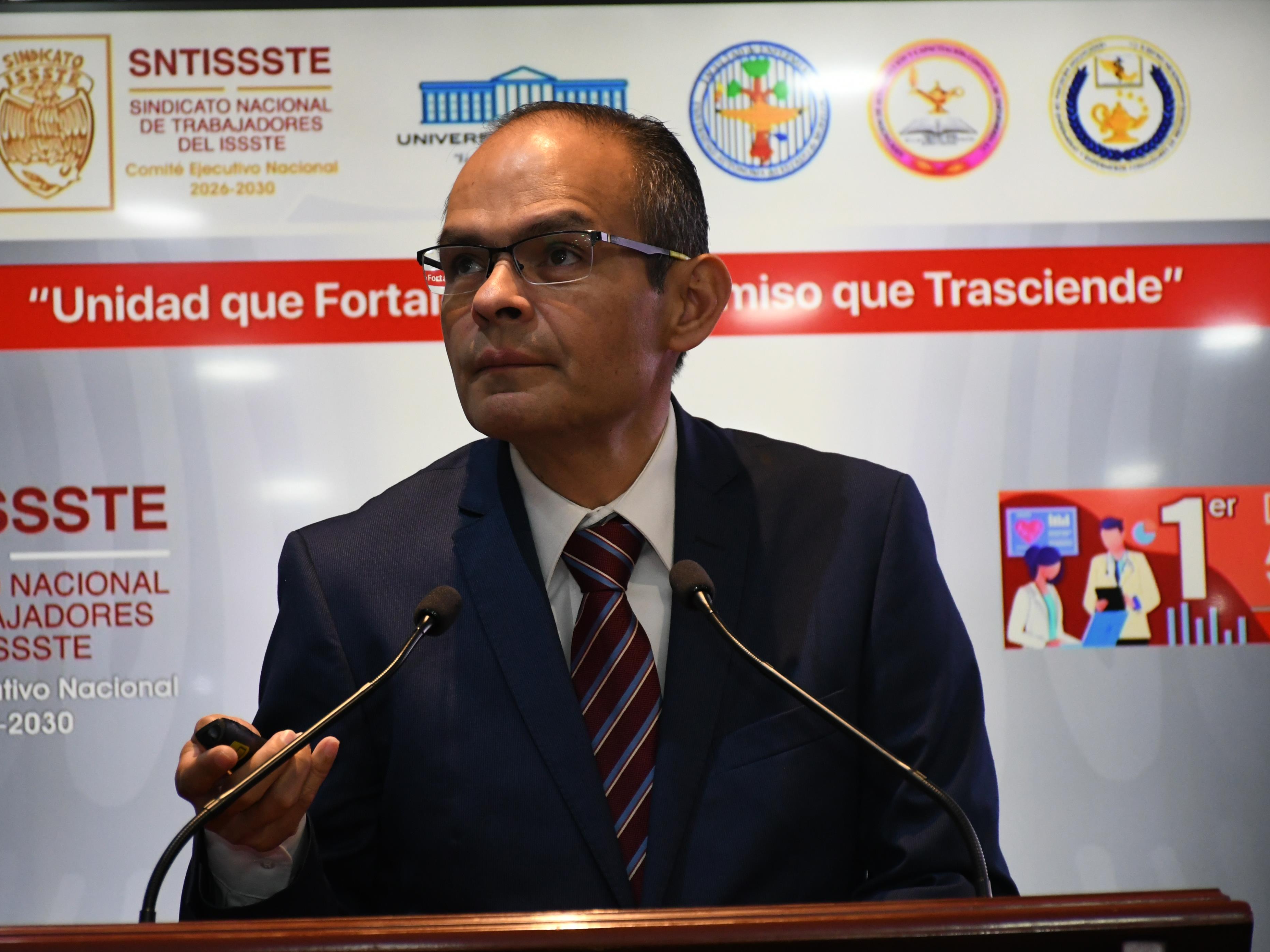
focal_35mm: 170
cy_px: 476
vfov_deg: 8.7
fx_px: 6237
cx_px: 560
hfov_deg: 11.6
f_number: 5.6
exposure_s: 1/100
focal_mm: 105
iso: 2500
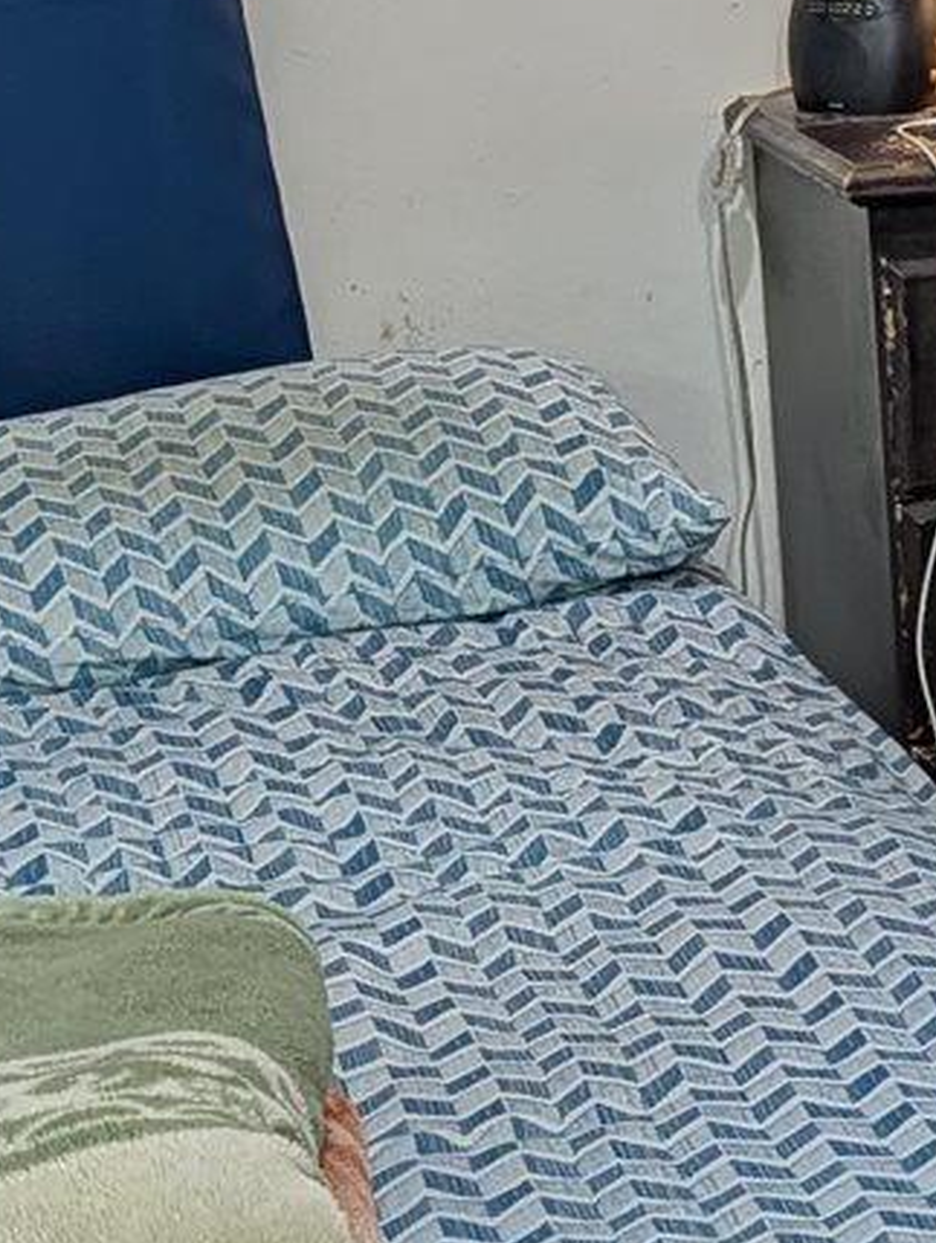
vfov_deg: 15.3
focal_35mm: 129
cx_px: 1730
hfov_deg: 10.7
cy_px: 603
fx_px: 4639
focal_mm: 6.9
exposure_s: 1/40
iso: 109
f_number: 1.68
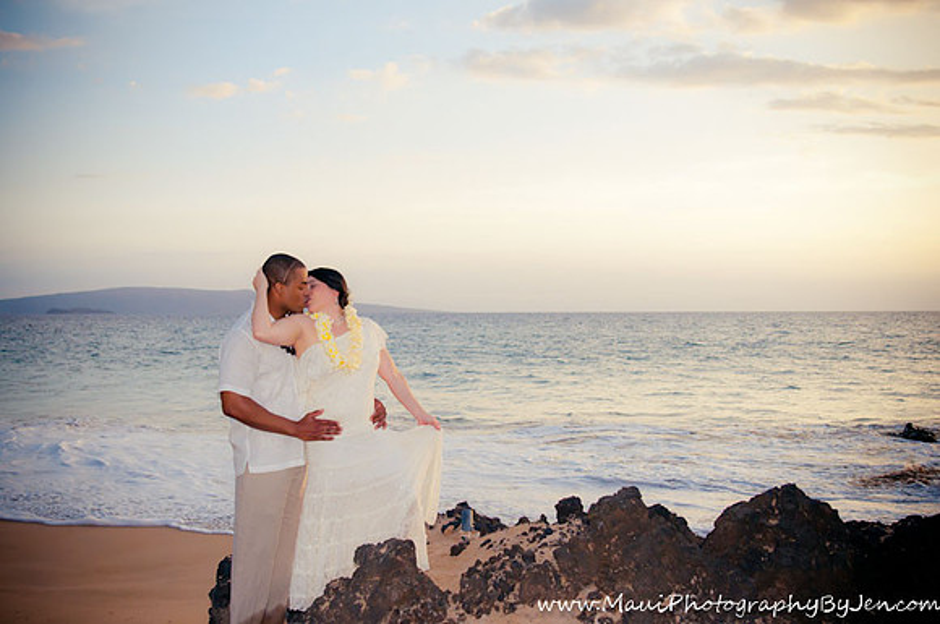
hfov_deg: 46.5
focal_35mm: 42
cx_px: 470
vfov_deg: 31.8
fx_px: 1095
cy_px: 312
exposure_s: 1/2000
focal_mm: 28
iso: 800
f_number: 3.5
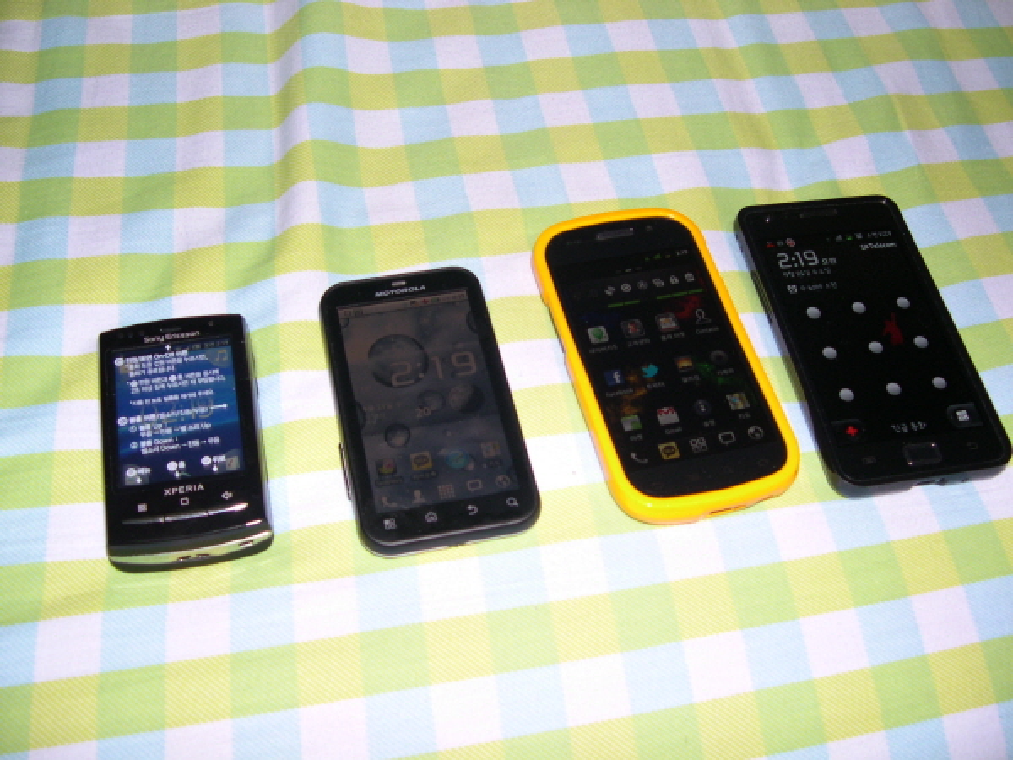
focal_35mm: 38
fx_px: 1112
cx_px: 506
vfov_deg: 37.7
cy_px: 380
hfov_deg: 49.0
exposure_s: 1/60
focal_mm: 8
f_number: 2.8
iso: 100
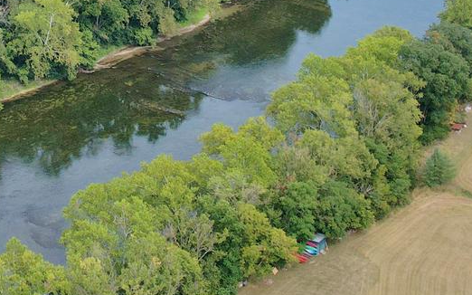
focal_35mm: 88
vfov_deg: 13.7
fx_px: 1132
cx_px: -8
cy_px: -178
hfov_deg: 22.6
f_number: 2.8
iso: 100
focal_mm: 8.38
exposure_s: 1/2000
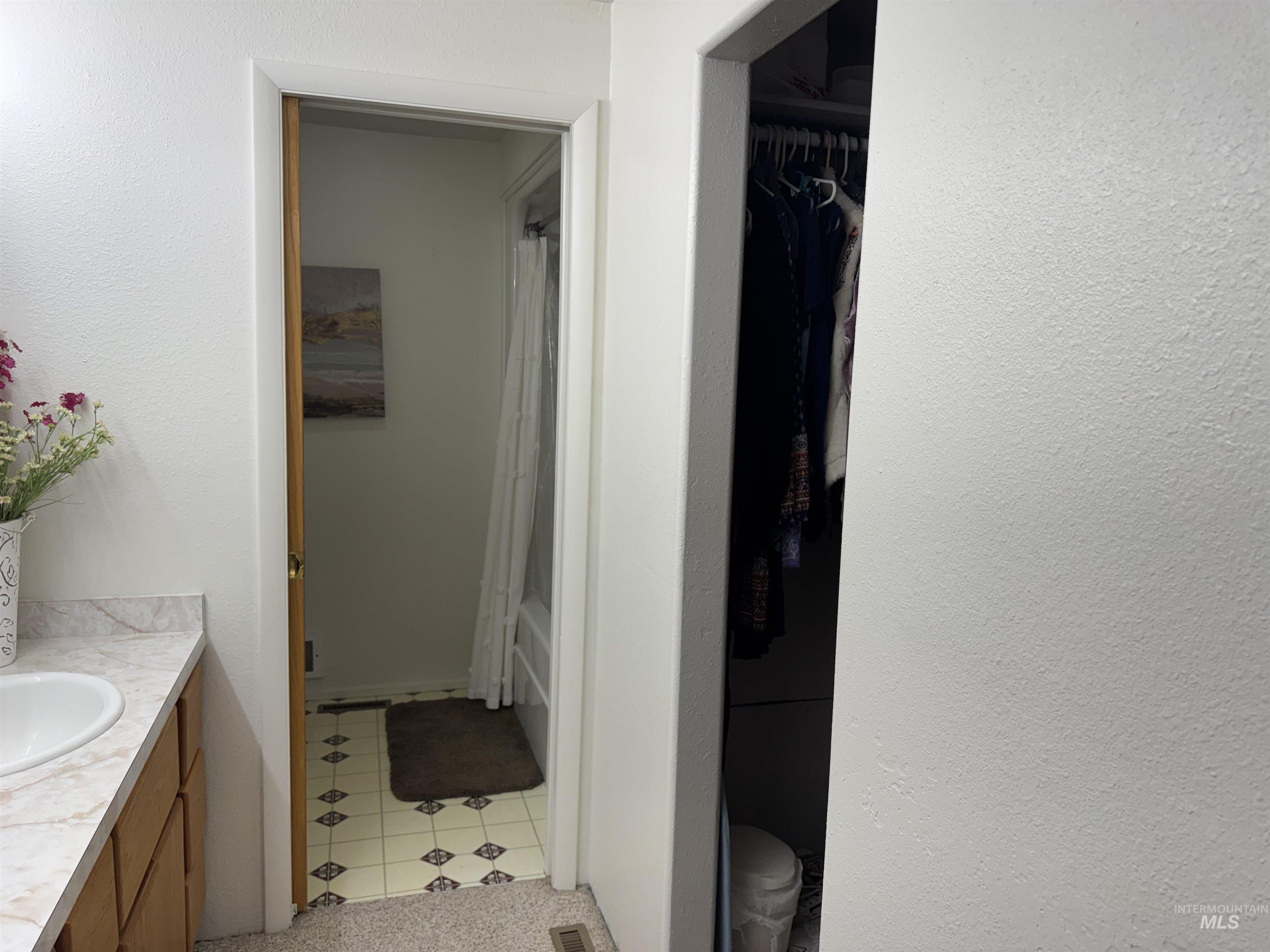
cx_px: 635
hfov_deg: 71.6
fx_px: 881
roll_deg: -1.5
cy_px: 476
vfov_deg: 56.8
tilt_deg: -7.7
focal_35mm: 24
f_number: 1.78
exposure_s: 1/244
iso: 64
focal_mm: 6.76
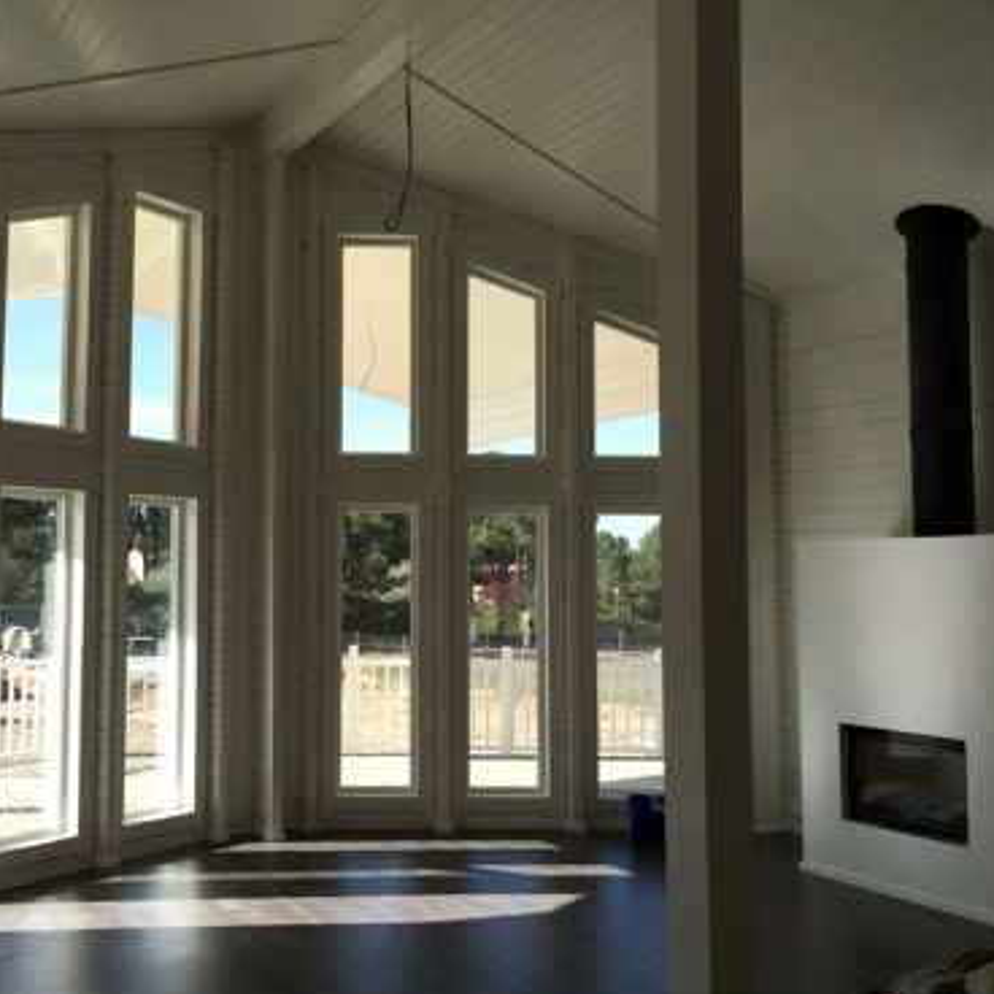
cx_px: 365
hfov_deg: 45.6
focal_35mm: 36
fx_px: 1170
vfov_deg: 46.0
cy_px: 504
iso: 40
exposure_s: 1/1244
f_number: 2.2
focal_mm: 4.12
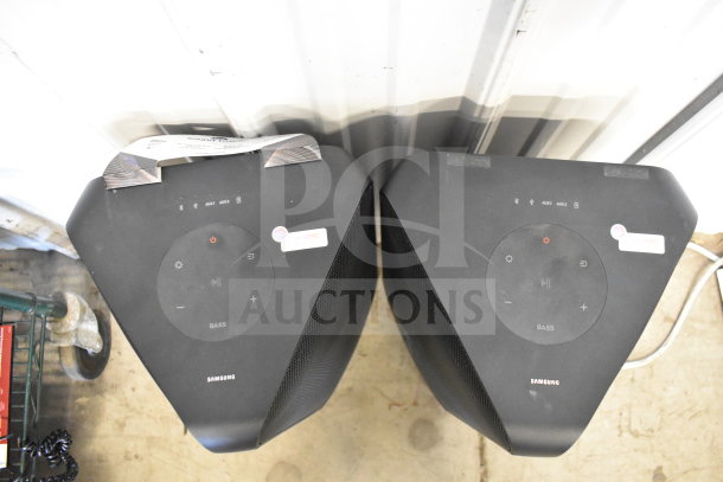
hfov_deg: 67.4
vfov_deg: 48.0
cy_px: 241
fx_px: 542
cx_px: 362
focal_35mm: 27
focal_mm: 18
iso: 8000
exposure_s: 1/30
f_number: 3.5
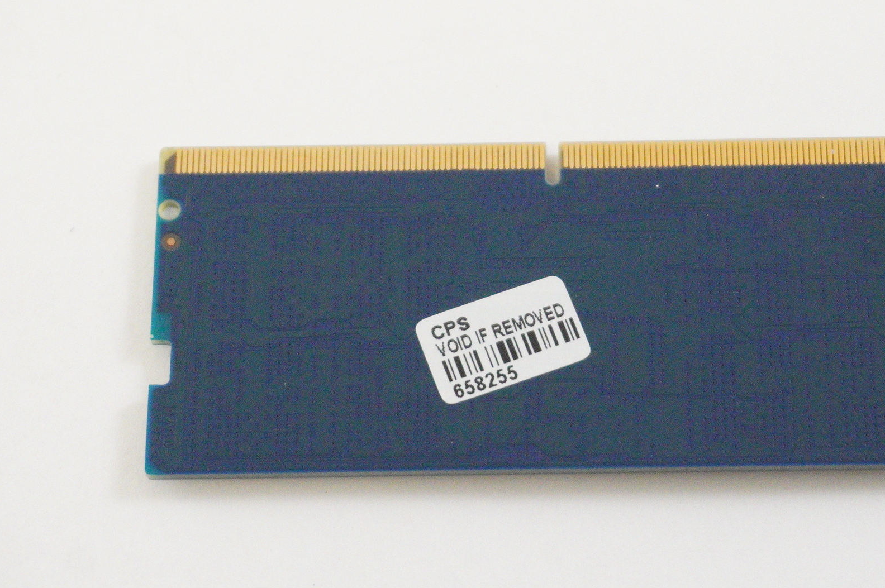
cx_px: 558
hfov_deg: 20.0
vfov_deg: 13.4
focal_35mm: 102
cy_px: 290
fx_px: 2500
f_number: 6.3
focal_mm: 43
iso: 8000
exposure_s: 1/250
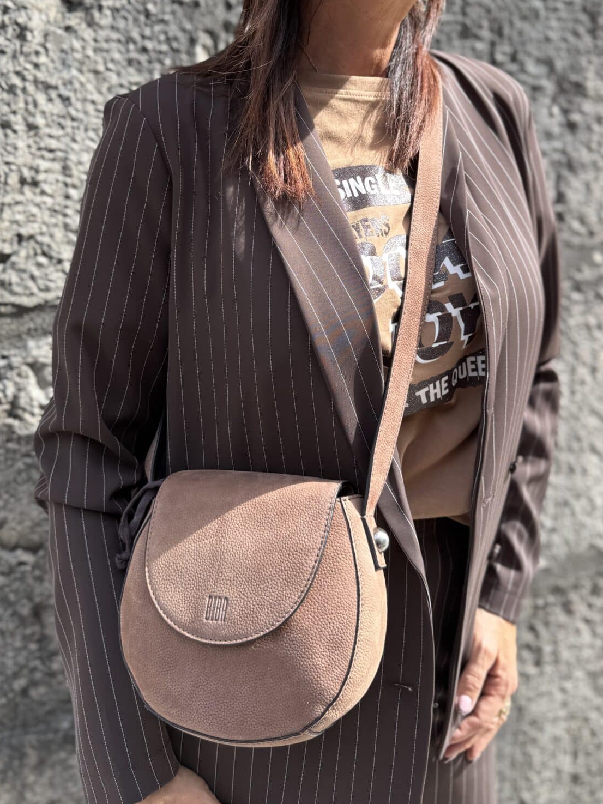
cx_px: 293
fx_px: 581
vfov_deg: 69.4
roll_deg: -0.1
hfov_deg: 54.9
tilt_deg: -10.9
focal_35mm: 25
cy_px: 414
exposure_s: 1/805
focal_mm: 6.76
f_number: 1.78
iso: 80
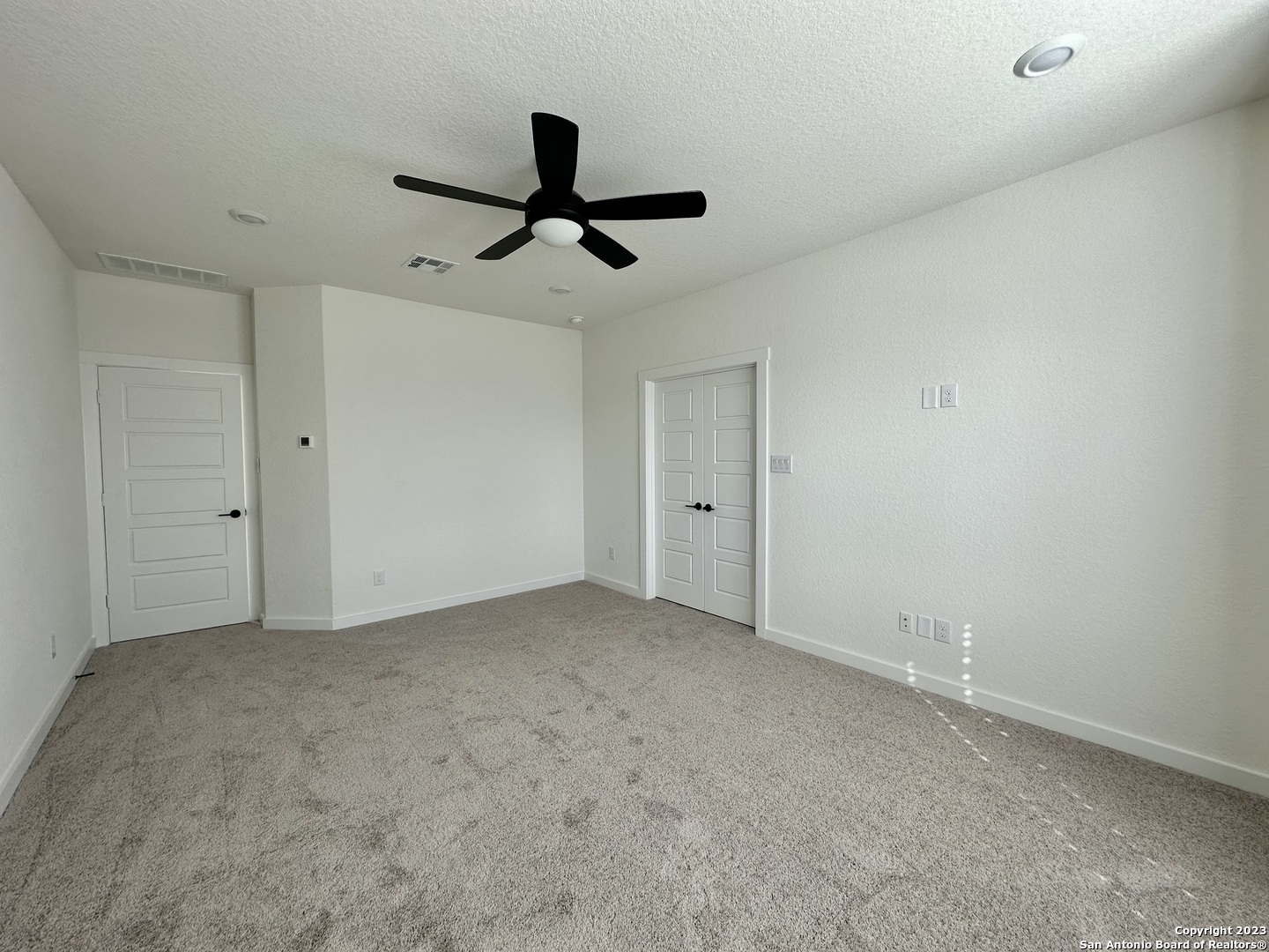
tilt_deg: -2.9
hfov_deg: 102.1
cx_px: 634
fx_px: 513
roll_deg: +0.3
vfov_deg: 85.7
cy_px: 476
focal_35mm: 14
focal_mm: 2.22
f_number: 2.2
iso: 40
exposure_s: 1/153
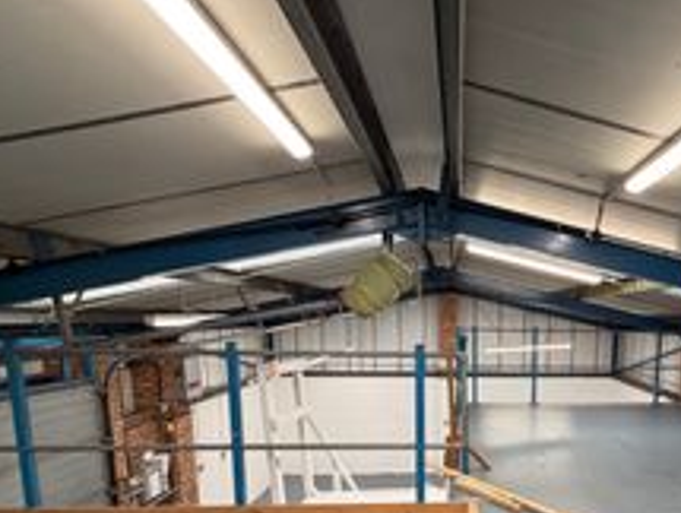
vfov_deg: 50.6
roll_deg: +2.0
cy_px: 396
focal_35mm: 26
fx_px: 512
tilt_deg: -4.9
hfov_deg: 64.0
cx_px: 494
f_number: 2.2
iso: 250
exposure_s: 1/100
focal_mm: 2.22
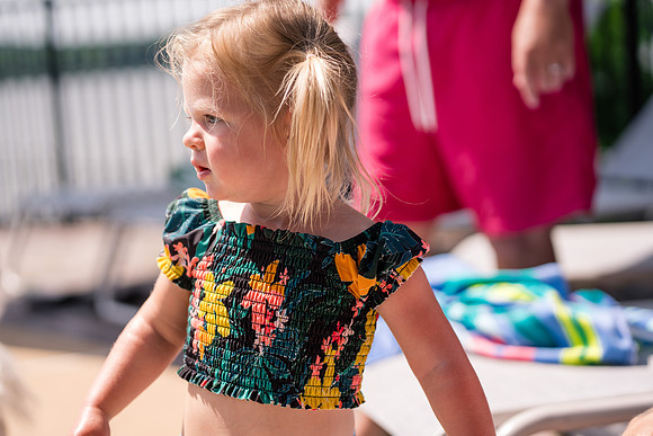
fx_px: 1542
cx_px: 326
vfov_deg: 16.1
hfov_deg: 23.9
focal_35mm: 85
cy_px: 218
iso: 200
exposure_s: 1/2000
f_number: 3.2
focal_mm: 85
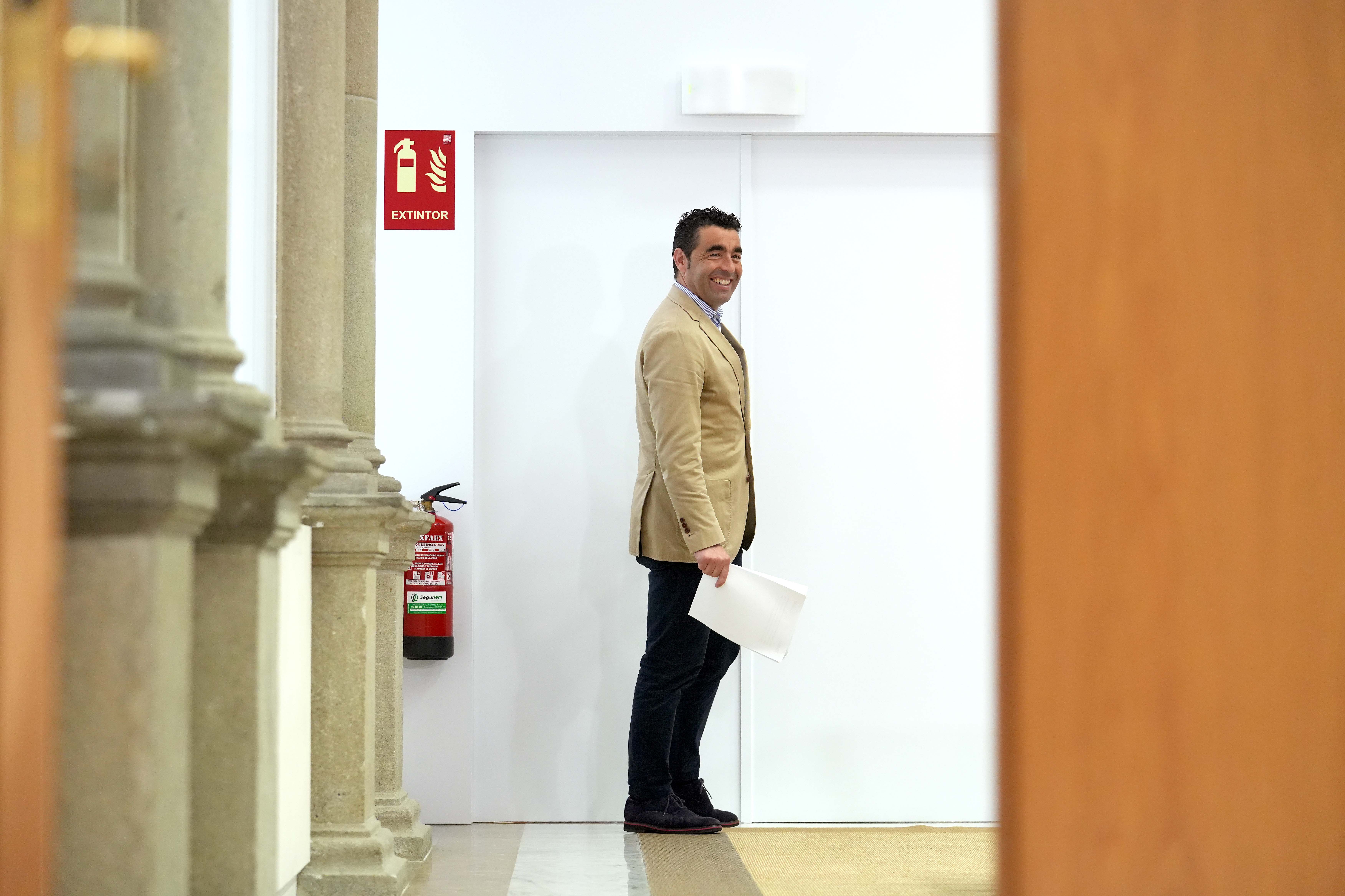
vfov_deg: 13.6
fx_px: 3773
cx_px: 672
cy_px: 448
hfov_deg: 20.2
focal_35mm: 101
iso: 4000
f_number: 4
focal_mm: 101
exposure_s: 1/400
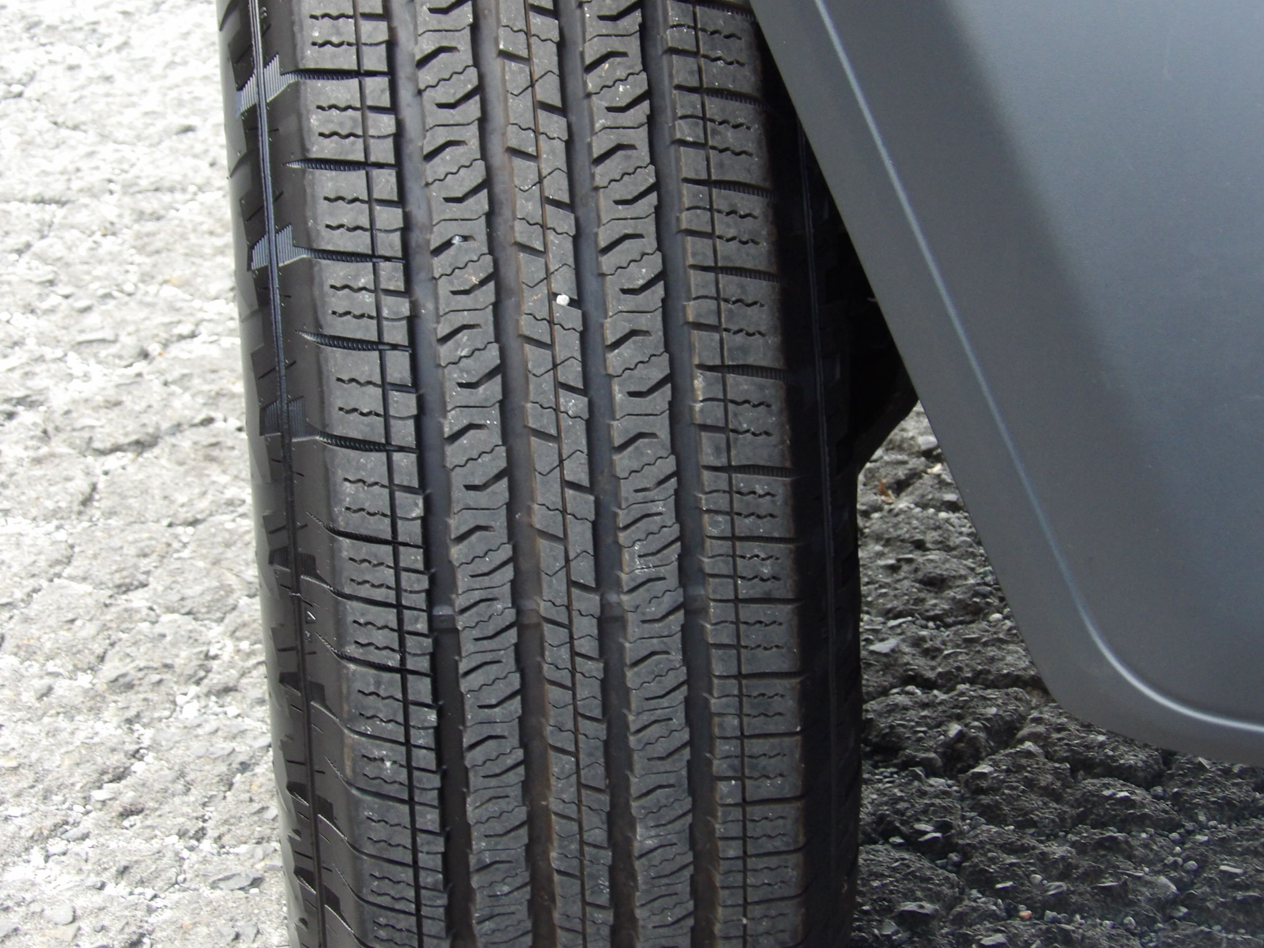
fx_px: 4162
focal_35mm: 114
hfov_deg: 17.3
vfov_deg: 13.0
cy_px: 438
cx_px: 592
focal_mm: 18.2
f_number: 4.2
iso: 275
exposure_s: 1/50
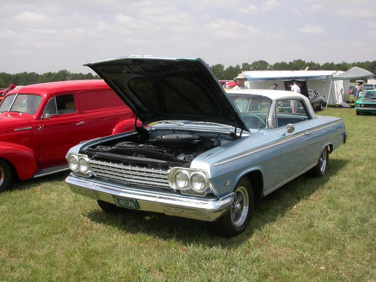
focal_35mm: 38
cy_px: 141
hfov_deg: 49.0
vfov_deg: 37.7
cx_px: 188
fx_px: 413
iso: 100
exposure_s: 1/311
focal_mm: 7.85
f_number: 7.5
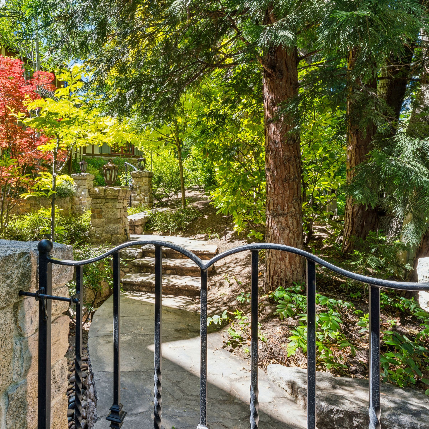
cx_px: 112
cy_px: 214
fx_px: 326
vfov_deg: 66.7
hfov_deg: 63.2
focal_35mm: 23
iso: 100
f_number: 22
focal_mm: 18.2
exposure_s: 1/4
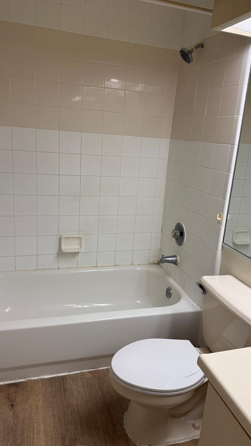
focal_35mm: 27
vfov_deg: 69.8
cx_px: 135
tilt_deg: -15.0
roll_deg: -4.1
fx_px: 319
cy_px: 227
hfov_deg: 42.9
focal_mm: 6.76
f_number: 1.78
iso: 160
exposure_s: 1/120
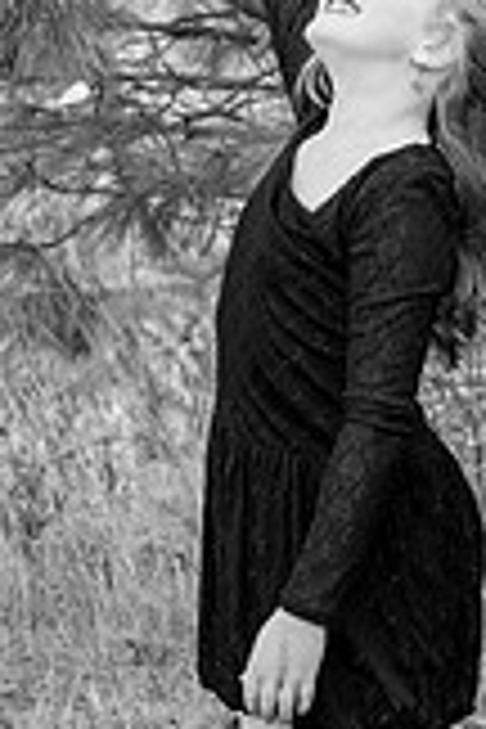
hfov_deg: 8.6
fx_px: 3199
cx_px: 608
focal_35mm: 158
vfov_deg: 13.0
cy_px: 328
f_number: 5
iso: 400
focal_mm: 38
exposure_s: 1/320
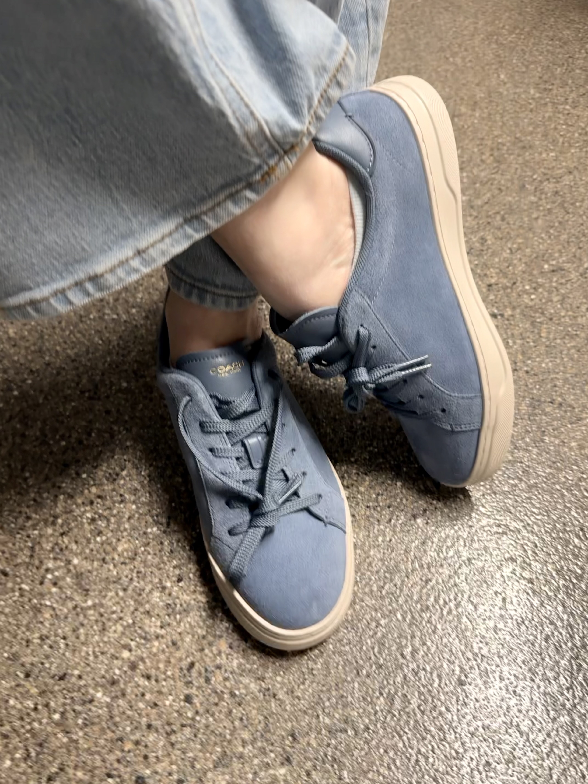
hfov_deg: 56.8
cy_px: 392
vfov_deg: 71.6
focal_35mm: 24
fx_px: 544
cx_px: 294
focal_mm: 6.76
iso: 200
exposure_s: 1/60
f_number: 1.78
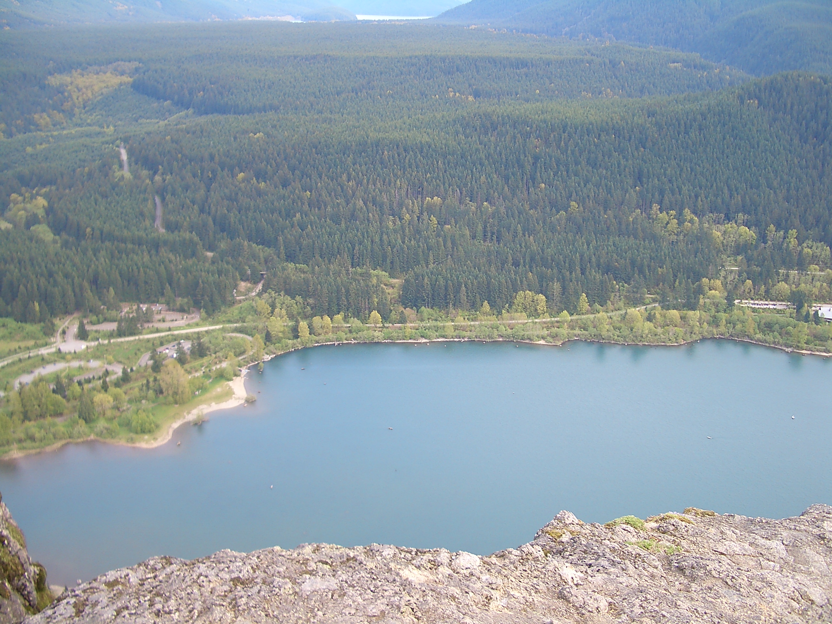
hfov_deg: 52.6
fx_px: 841
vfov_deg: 40.7
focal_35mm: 35
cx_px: 416
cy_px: 312
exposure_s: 1/160
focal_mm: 5.8
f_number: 2.6
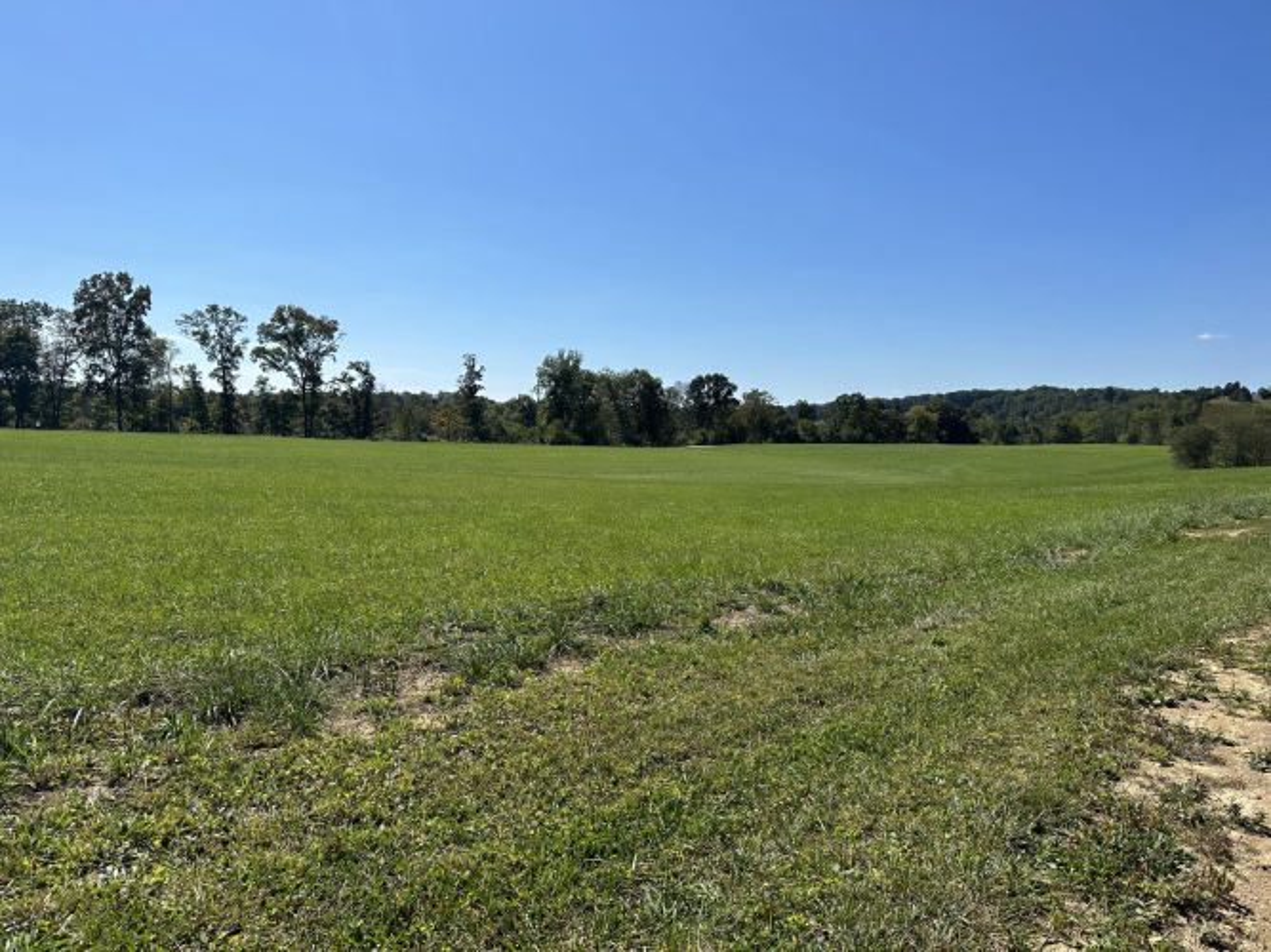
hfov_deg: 71.6
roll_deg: -1.2
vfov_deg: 56.8
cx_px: 636
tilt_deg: -2.8
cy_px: 476
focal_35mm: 24
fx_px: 881
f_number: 1.78
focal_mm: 6.86
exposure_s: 1/6623
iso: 80
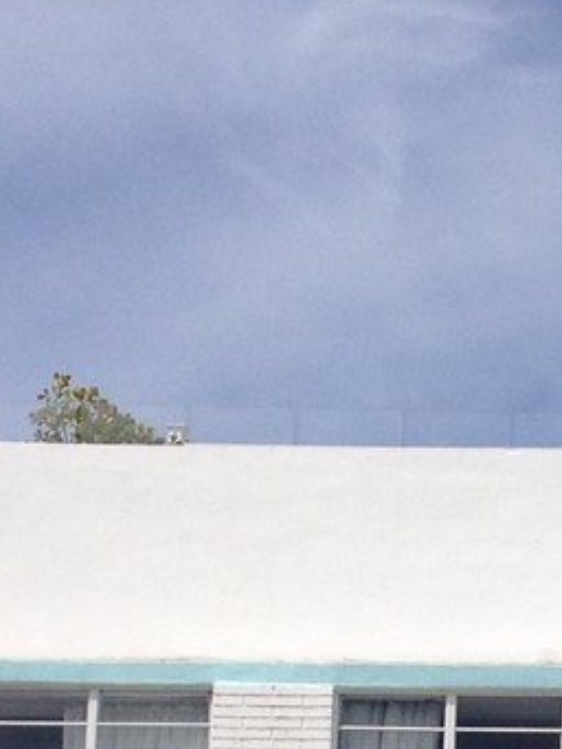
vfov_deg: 11.7
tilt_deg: +8.8
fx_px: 3548
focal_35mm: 164
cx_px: 702
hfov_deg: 8.9
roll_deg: -0.6
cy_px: 1008
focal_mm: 4.28
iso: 50
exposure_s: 1/2907
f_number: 2.4
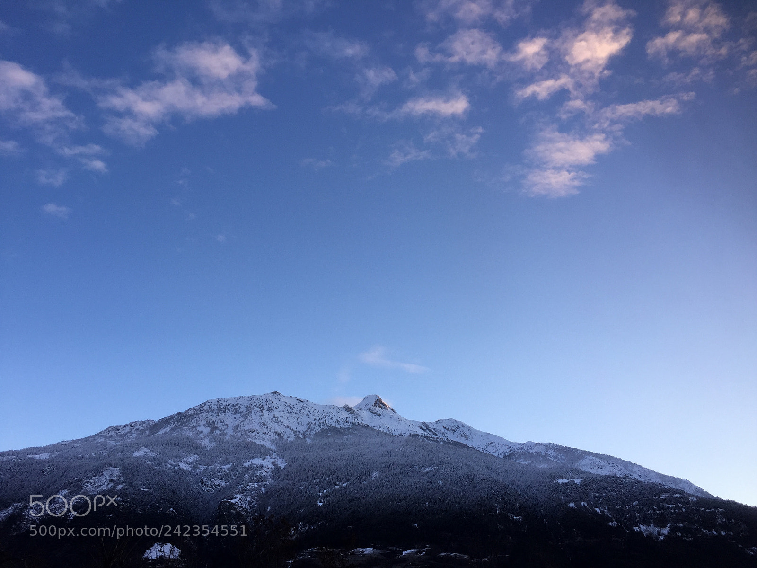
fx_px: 634
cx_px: 378
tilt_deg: +30.5
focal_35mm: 29
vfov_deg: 48.2
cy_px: 284
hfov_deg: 61.7
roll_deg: -3.0
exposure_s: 1/102
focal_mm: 4.15
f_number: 2.2
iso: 32
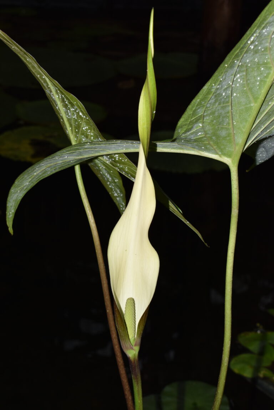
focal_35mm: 72
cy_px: 205
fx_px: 822
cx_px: 137
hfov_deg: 18.9
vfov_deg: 28.1
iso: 200
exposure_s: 1/200
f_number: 10
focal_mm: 48
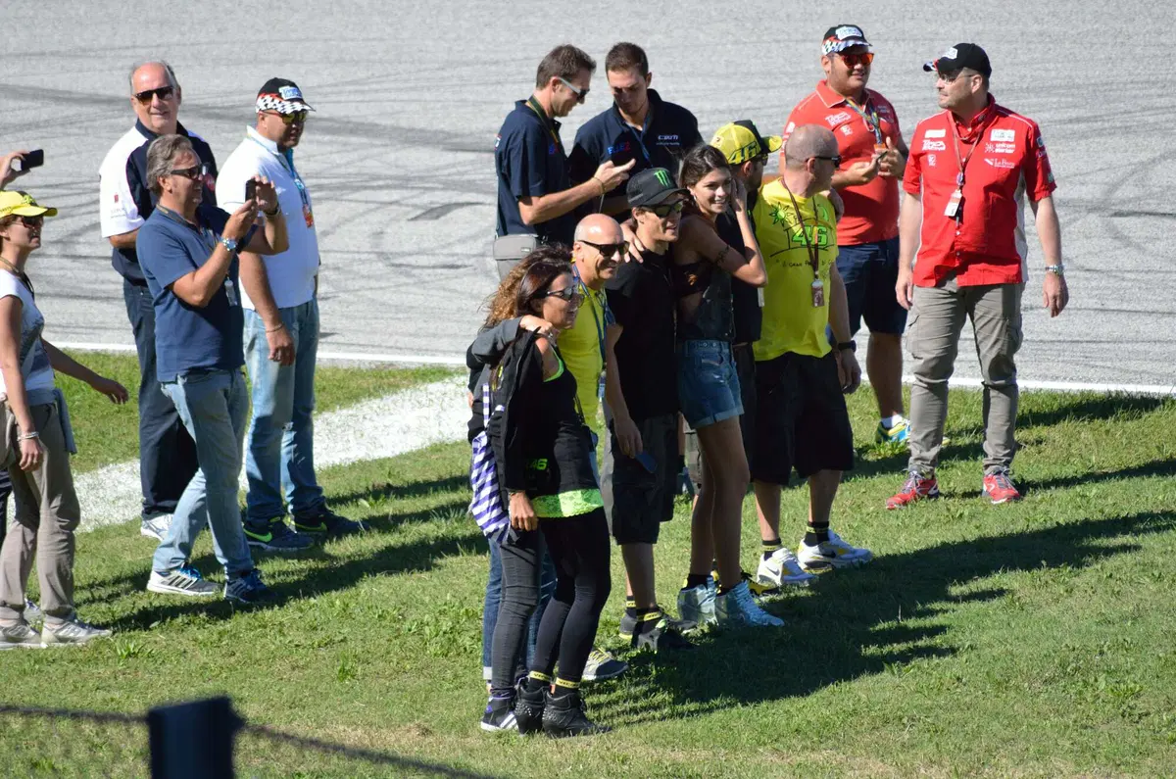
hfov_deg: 5.1
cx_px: 588
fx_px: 13204
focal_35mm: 405
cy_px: 390
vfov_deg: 3.4
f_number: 5.6
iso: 400
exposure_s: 1/1600
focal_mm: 270
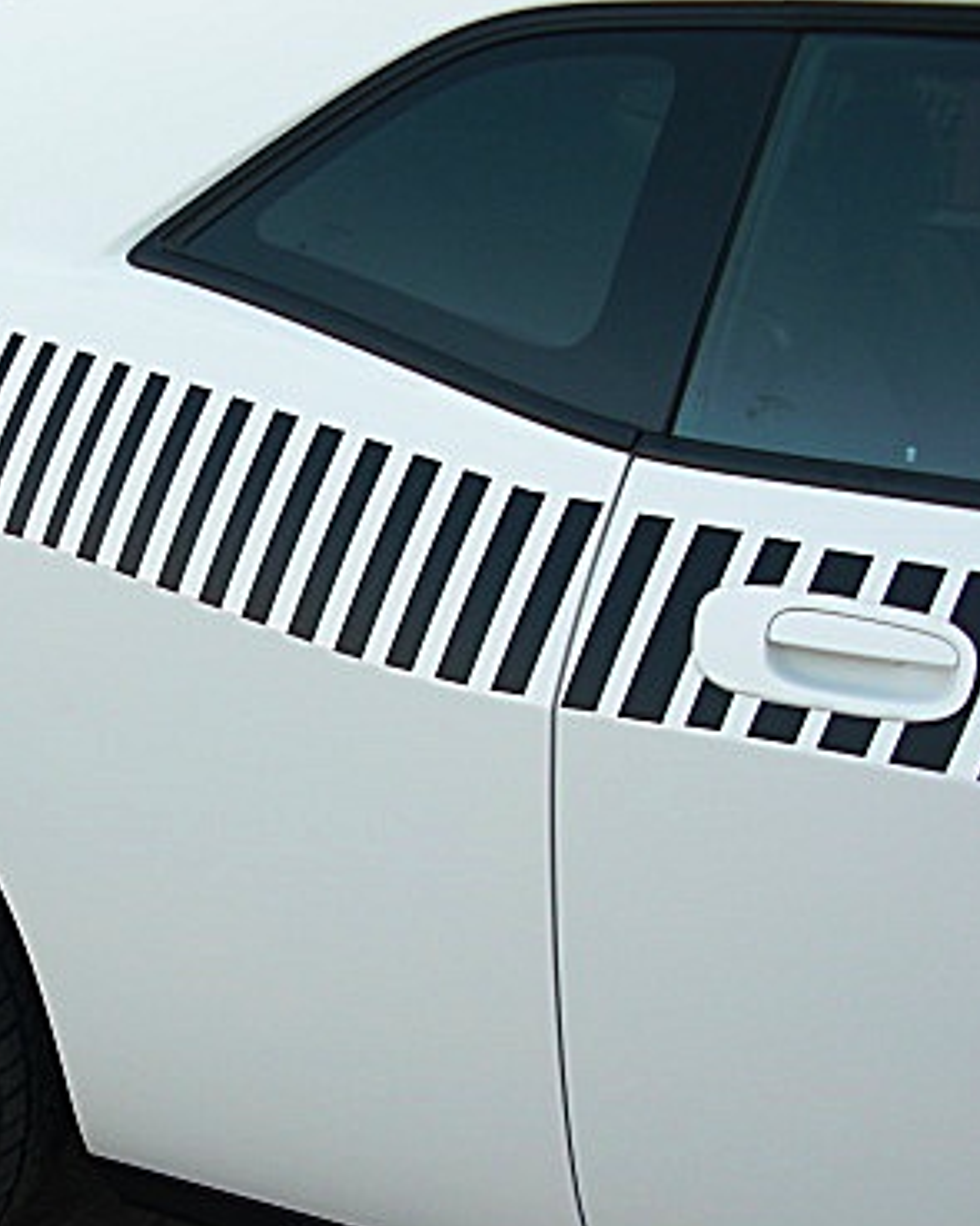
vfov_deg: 30.9
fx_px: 2212
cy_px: 731
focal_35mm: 61
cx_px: 13
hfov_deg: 23.9
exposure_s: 1/160
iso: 50
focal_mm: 6.3
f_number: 2.8
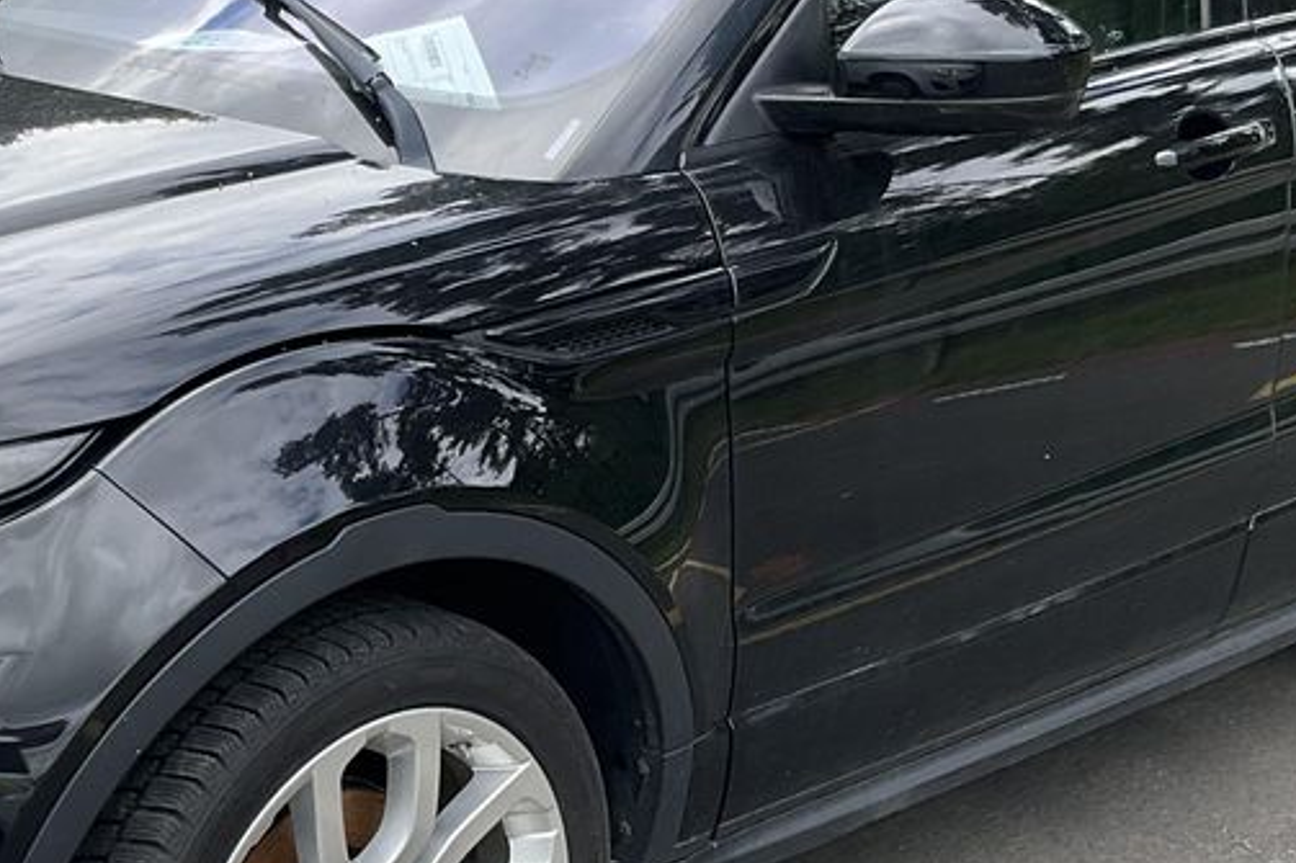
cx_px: 405
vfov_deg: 18.9
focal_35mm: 72
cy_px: 487
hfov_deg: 27.9
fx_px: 2591
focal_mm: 3
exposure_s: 1/435
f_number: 1.8
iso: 25
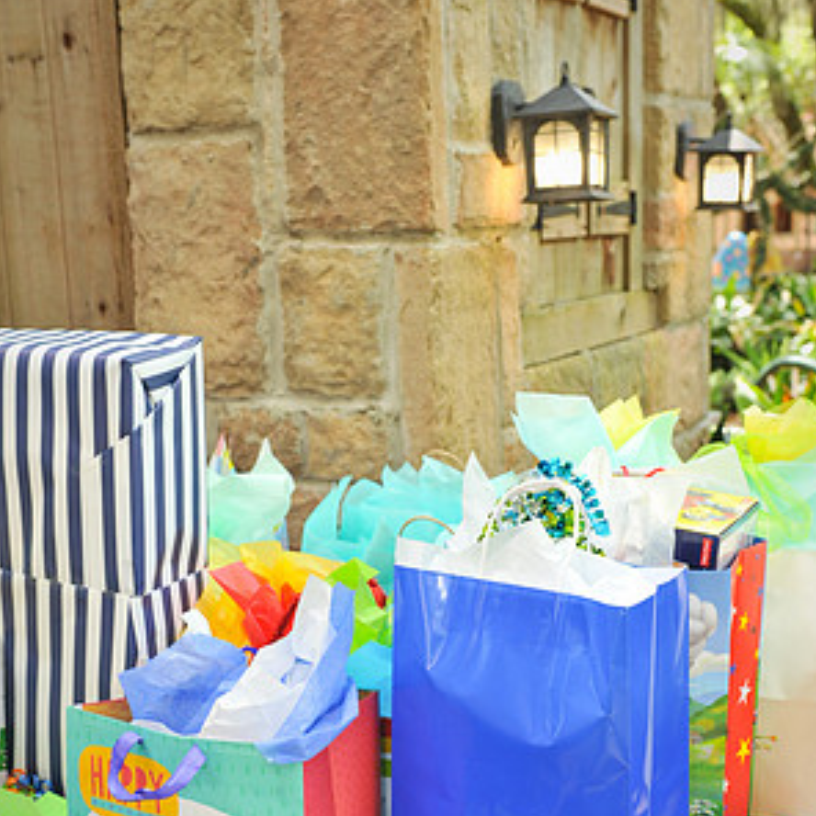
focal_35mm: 58
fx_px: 1547
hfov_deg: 29.6
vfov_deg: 29.4
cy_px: 540
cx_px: 409
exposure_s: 1/160
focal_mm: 45
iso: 640
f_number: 5.6
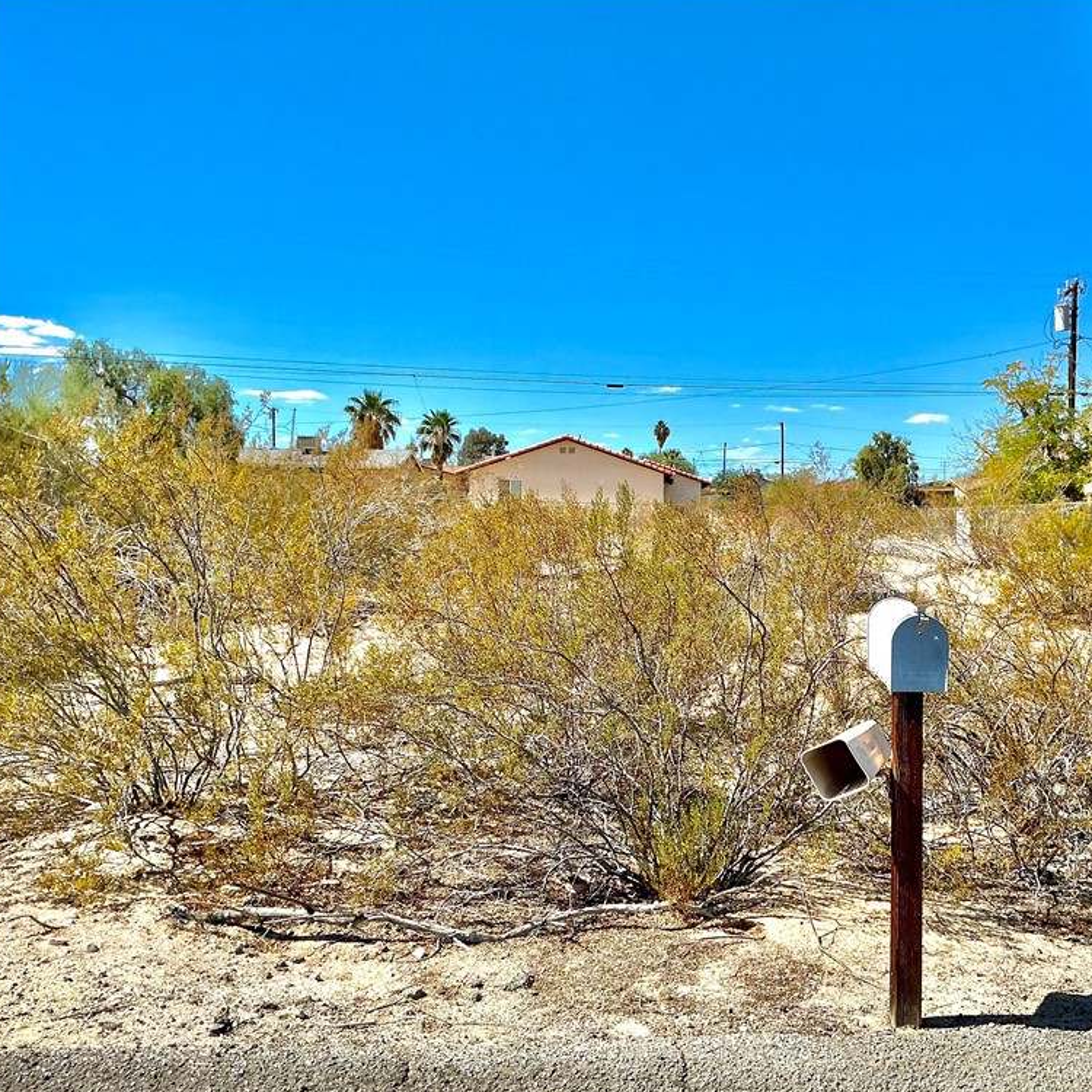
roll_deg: -0.9
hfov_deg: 46.5
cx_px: 728
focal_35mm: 35
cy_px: 547
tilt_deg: +0.4
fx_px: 1249
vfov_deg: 47.2
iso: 25
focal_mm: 3
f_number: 1.8
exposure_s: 1/2320
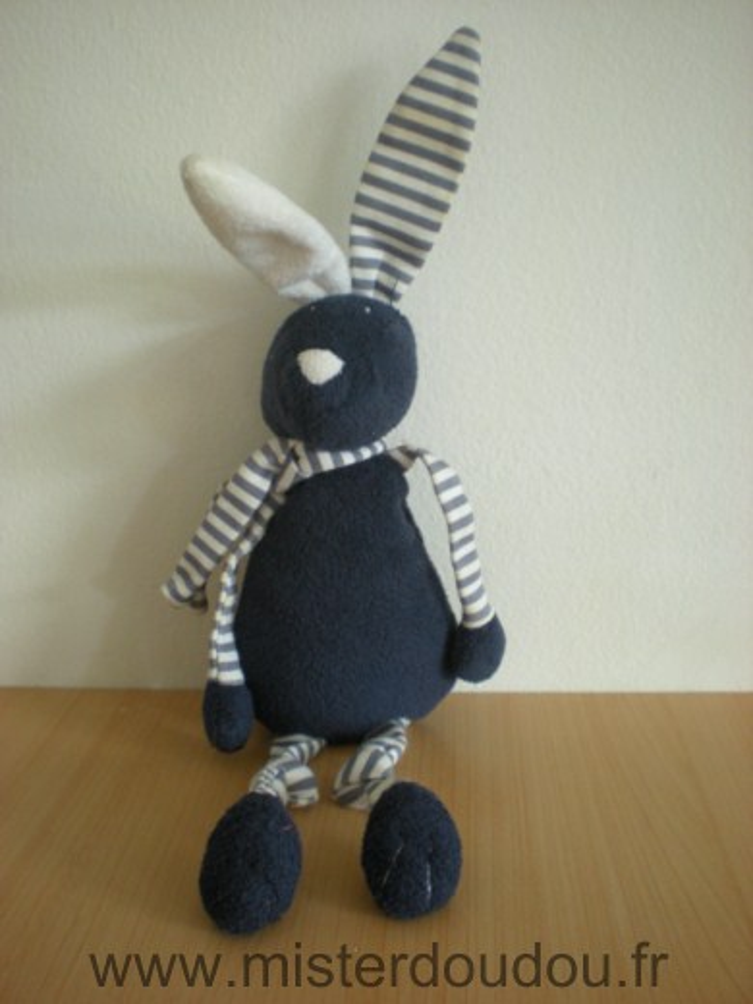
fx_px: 1102
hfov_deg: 37.7
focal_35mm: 38
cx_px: 376
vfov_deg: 49.0
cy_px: 502
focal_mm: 6.3
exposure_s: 1/21.2
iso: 200
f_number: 3.1
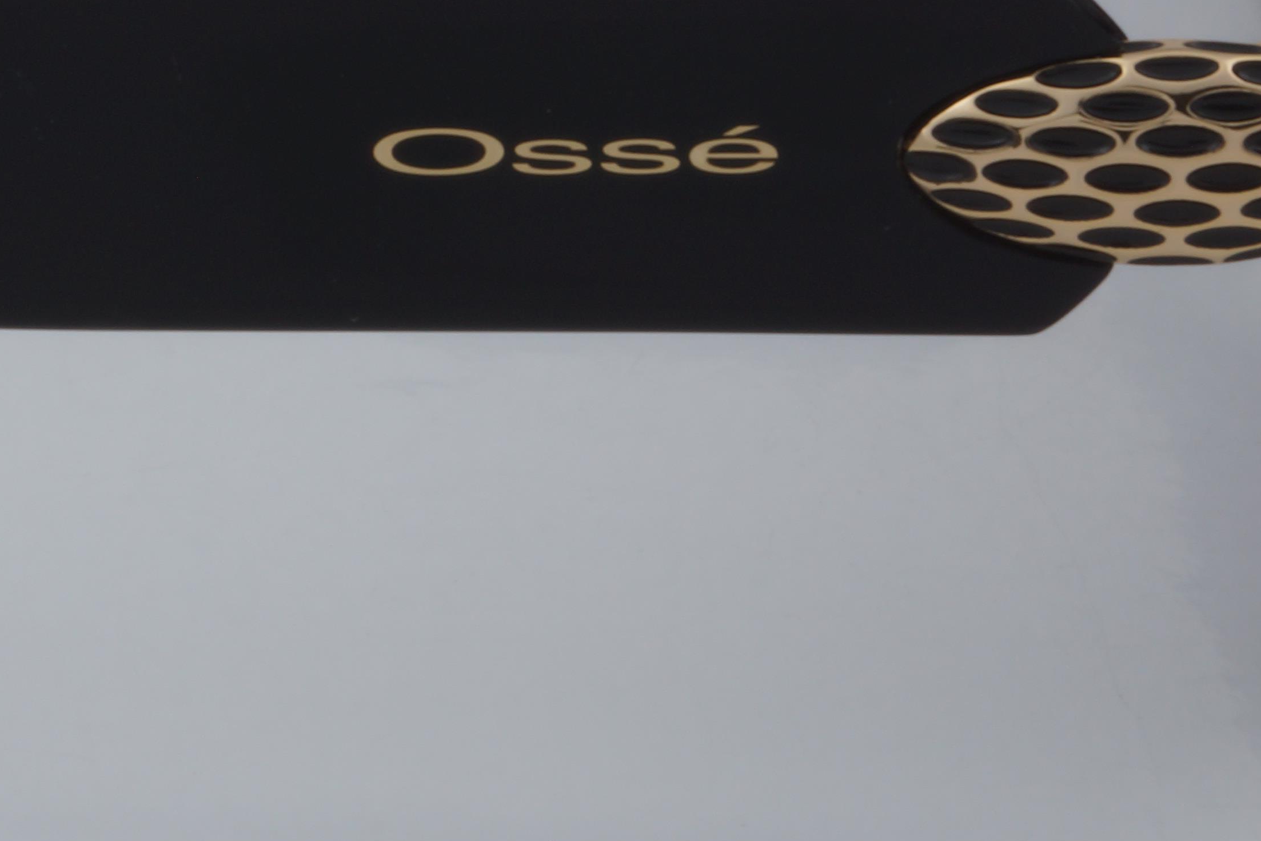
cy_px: -57
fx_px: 7146
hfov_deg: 10.0
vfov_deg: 6.7
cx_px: -37
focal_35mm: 204
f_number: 32
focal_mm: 50
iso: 100
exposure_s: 1/4
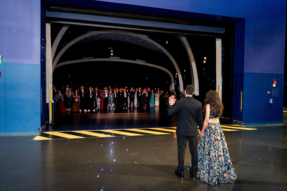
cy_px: 96
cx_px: 144
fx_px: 194
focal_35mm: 24
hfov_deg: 73.0
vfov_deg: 52.5
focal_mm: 24
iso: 1600
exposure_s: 1/50
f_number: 2.8
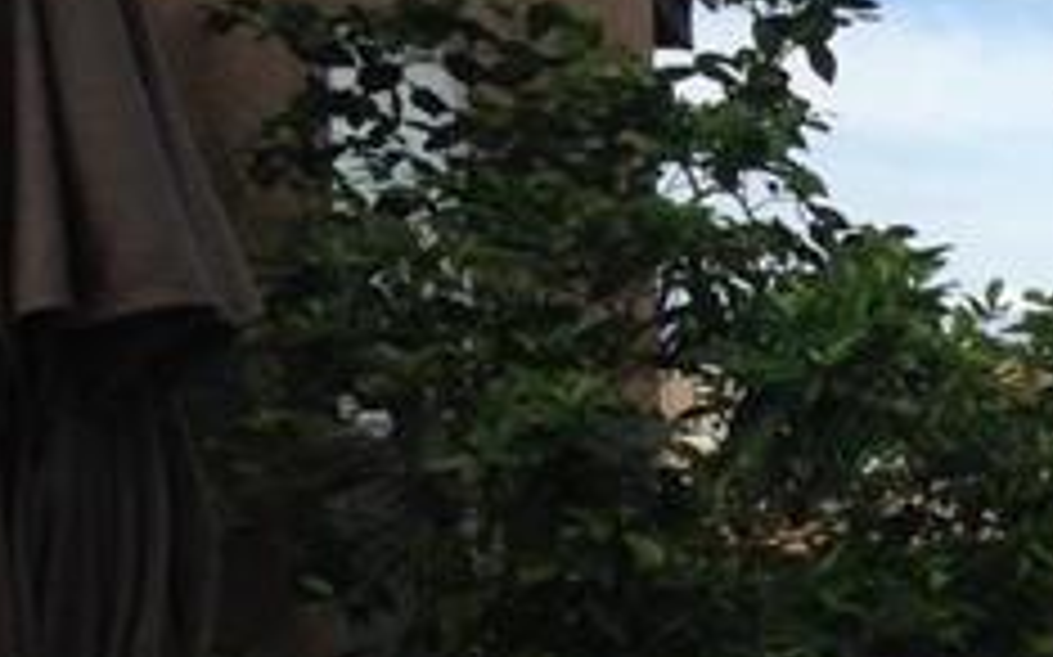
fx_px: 4389
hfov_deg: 11.8
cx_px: 2277
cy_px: 578
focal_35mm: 153
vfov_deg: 8.5
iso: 50
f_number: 2.4
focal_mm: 4.12
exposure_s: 1/1808
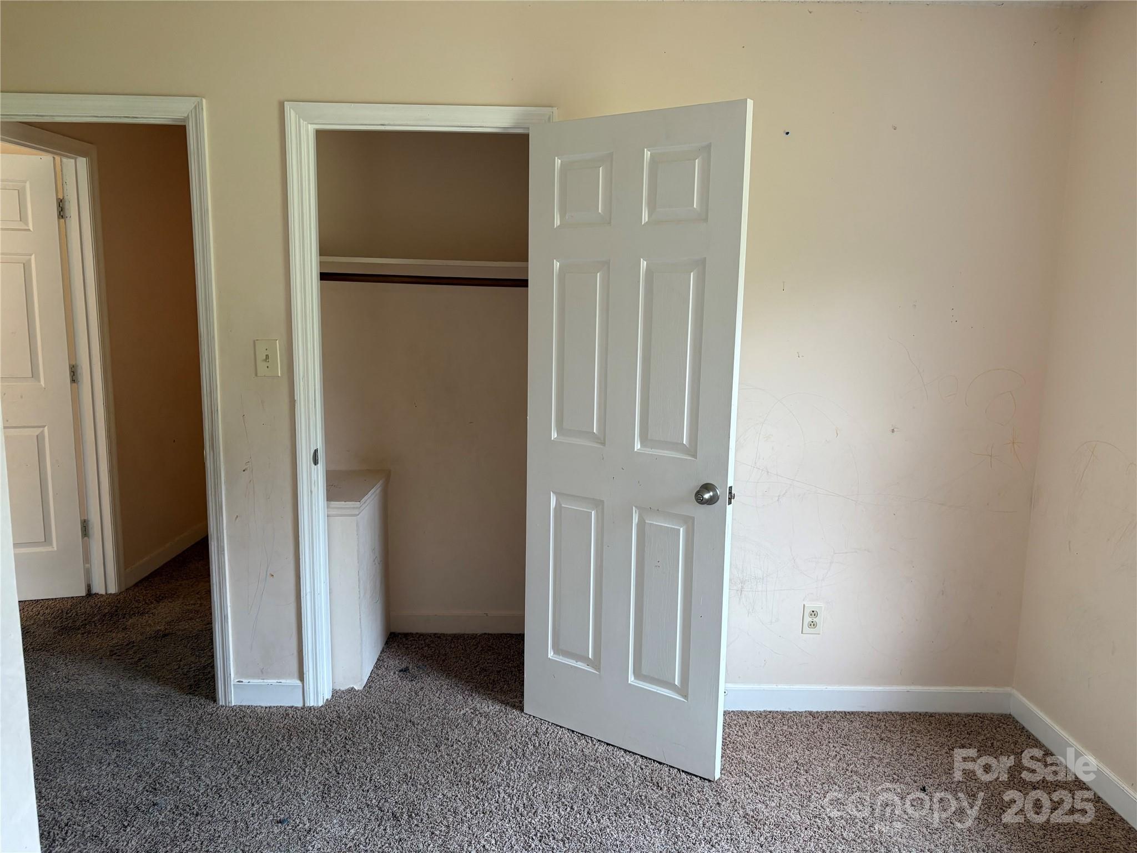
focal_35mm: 26
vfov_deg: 53.1
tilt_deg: -6.9
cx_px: 568
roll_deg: +0.0
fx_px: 854
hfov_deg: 67.3
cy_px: 426
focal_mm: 5.96
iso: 125
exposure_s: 1/60
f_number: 1.6
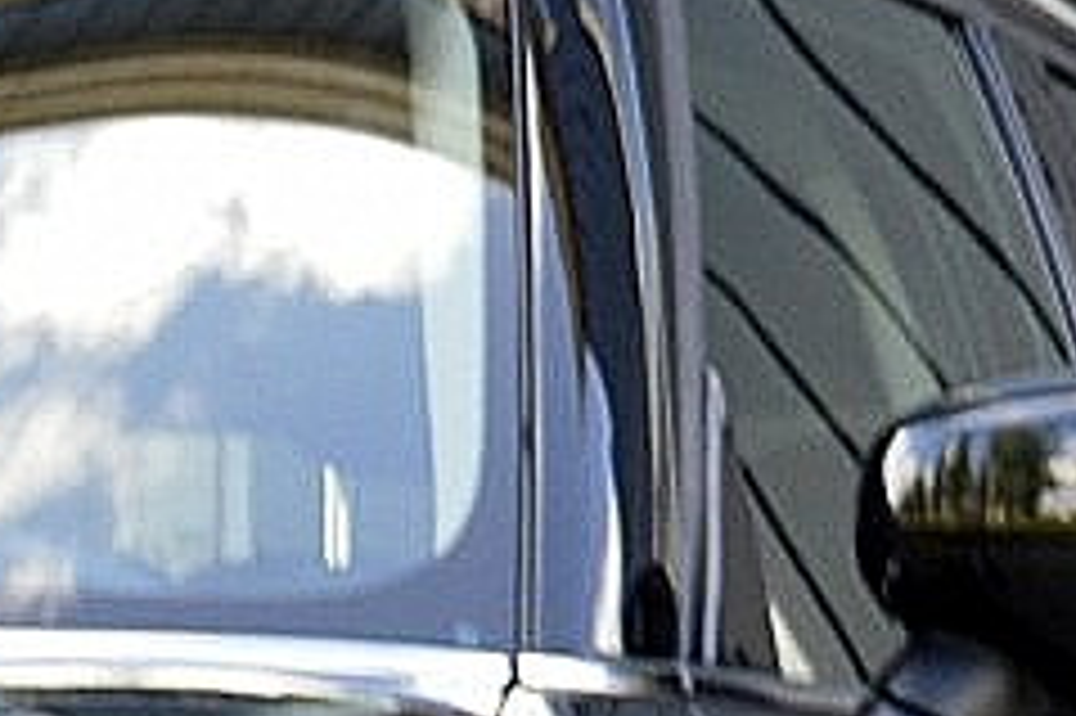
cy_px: 1297
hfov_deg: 5.2
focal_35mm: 388
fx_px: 11589
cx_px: -1166
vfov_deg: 3.5
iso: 400
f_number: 8
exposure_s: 1/80
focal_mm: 38
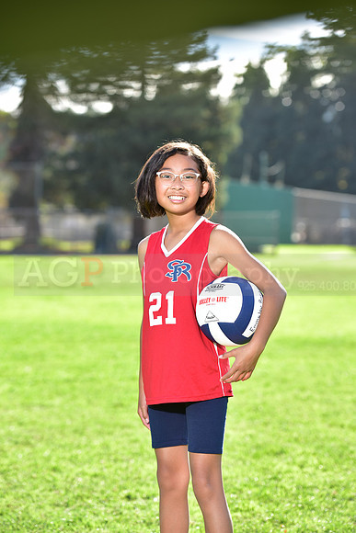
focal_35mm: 110
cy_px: 266
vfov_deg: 18.6
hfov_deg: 12.5
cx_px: 178
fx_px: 1631
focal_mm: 110
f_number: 5.6
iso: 80
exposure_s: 1/200
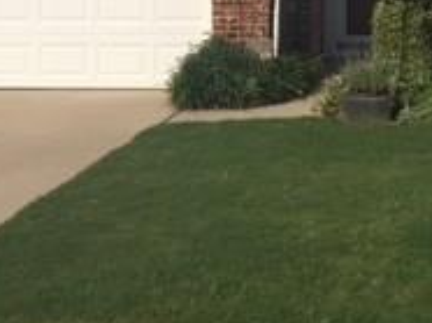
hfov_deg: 19.4
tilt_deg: +3.2
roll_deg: +0.3
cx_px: 358
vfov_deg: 14.3
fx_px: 1246
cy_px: -77
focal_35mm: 100
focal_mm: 4.15
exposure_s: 1/3497
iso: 25
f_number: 2.2
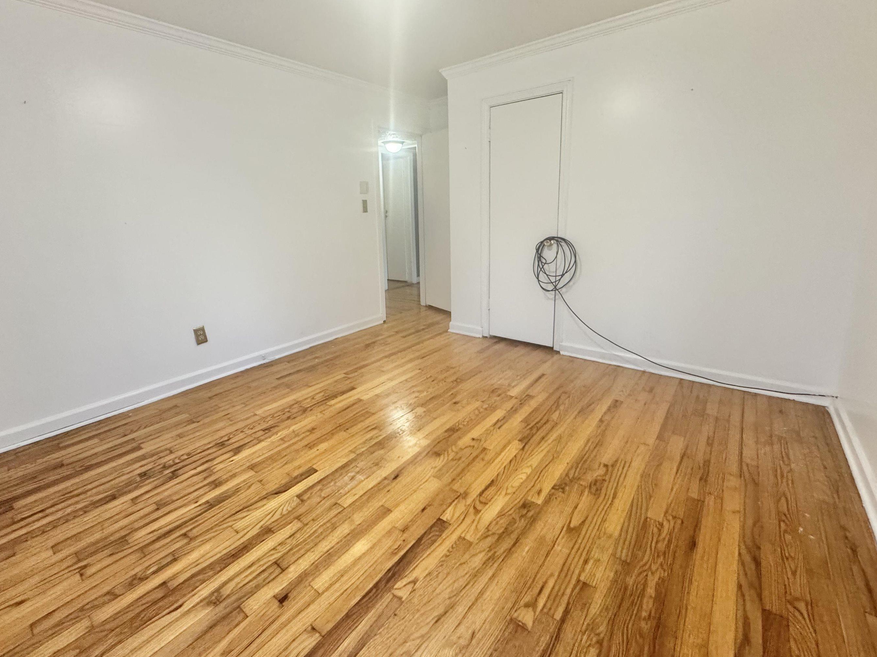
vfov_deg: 77.7
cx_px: 421
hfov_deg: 94.4
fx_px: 405
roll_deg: +1.9
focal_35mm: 16
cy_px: 286
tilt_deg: -11.2
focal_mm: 2.22
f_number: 2.2
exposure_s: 1/60
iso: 400
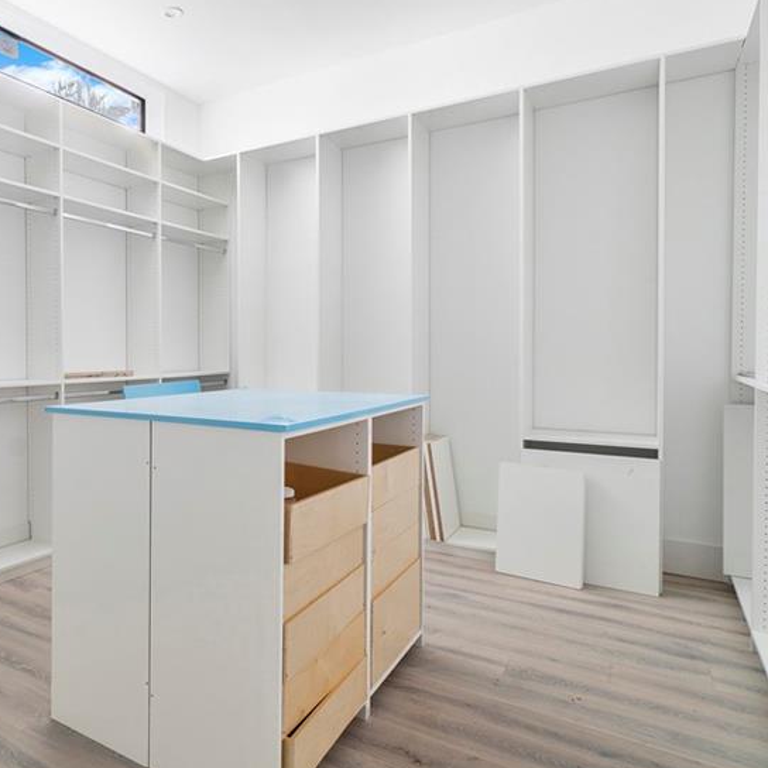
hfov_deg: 61.0
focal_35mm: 24
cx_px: 182
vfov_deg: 65.0
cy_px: 361
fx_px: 602
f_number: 11
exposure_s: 1/6
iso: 160
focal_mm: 10
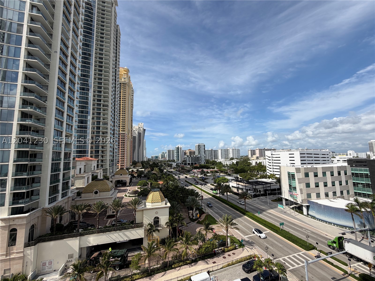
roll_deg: +1.3
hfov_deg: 102.1
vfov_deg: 85.7
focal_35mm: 14
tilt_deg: +6.0
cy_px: 140
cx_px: 188
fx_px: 152
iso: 20
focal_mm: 2.22
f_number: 2.2
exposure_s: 1/1145
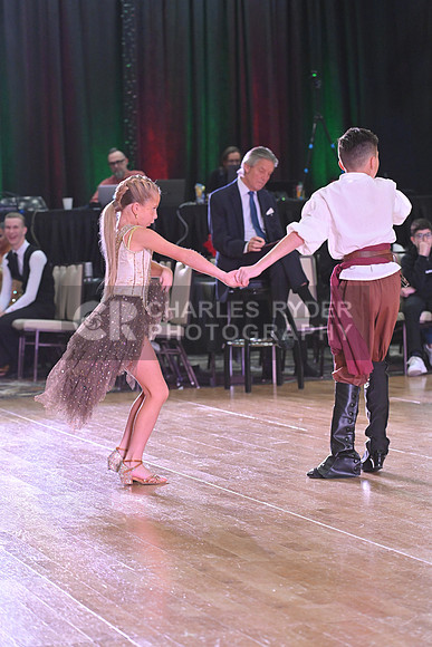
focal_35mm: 120
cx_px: 216
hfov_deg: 11.4
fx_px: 2159
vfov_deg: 17.1
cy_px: 324
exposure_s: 1/320
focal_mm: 120
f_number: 5.6
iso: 3200
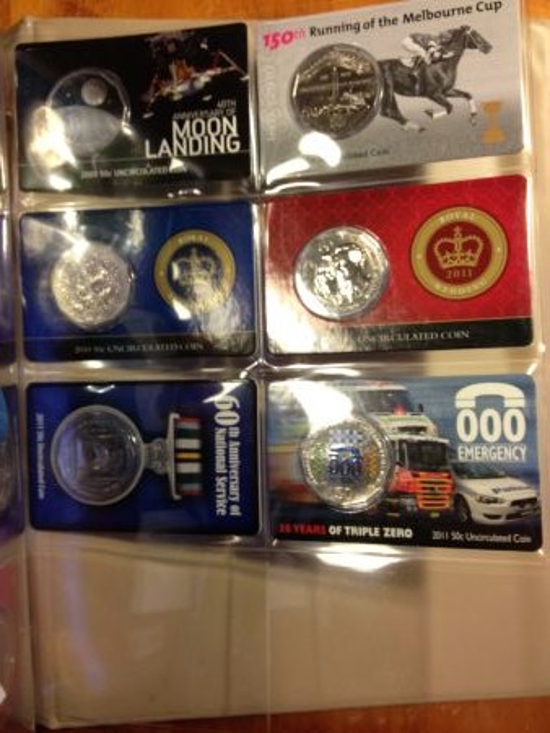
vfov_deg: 52.6
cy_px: 366
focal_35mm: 35
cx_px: 275
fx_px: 741
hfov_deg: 40.7
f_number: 2.4
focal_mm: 4.28
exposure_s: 1/20
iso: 125
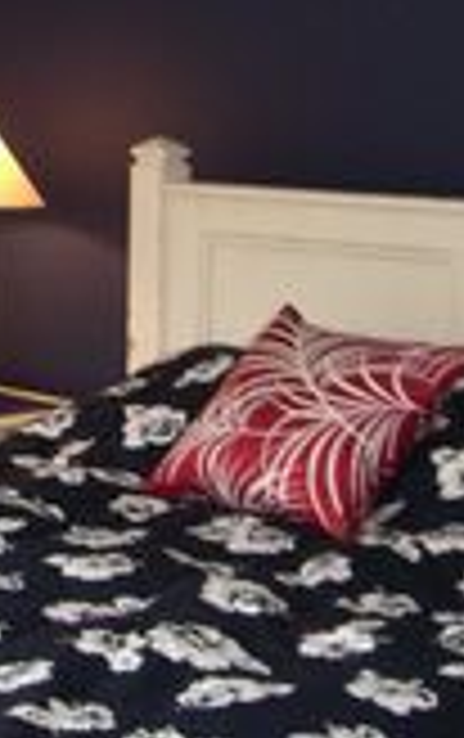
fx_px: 1774
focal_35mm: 88
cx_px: 90
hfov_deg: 14.8
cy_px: 180
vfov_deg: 23.3
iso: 160
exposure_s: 1/50
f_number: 2.8
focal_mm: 5.7
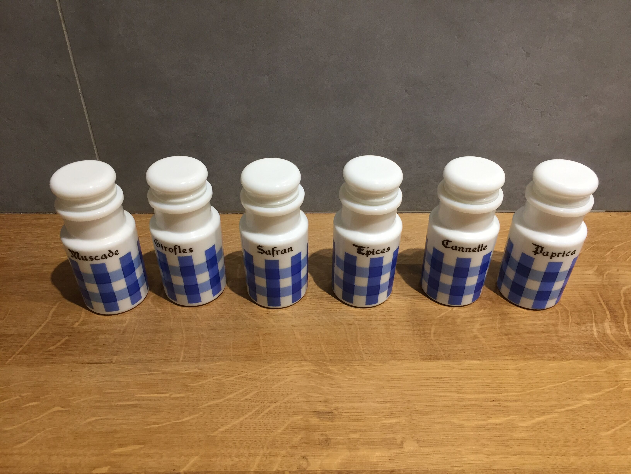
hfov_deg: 61.7
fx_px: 529
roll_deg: -0.6
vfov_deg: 48.2
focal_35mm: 29
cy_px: 237
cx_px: 316
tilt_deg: -38.2
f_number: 2.2
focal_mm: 4.15
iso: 125
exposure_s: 1/33
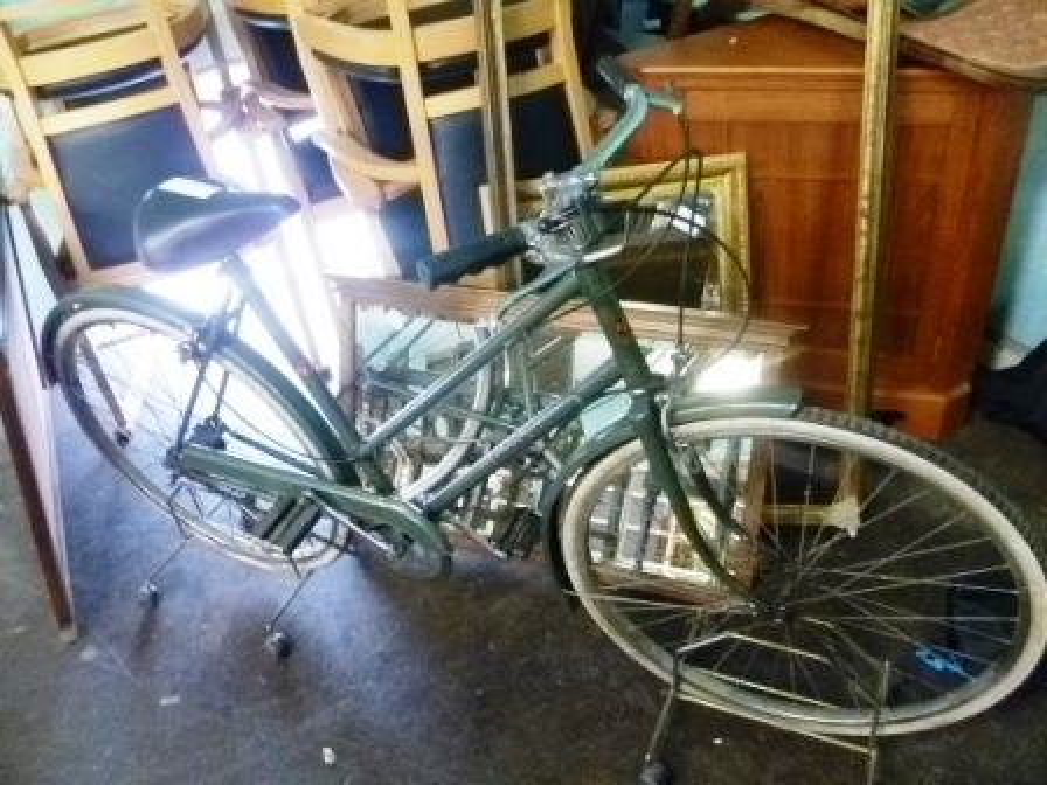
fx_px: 847
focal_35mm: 28
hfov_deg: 63.4
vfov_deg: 49.7
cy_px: 392
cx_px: 524
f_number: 2.8
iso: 800
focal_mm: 5
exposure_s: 1/15
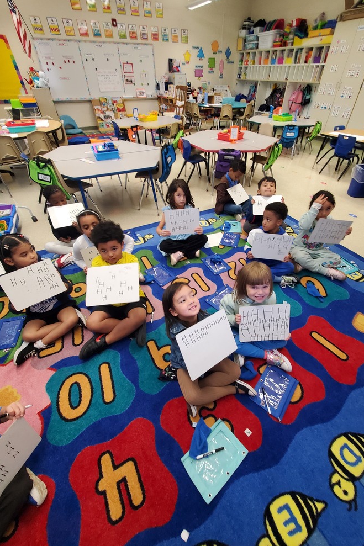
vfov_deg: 104.3
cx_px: 191
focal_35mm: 14
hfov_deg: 81.1
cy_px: 272
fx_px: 212
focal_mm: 1.8
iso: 400
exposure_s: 1/60
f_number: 2.2
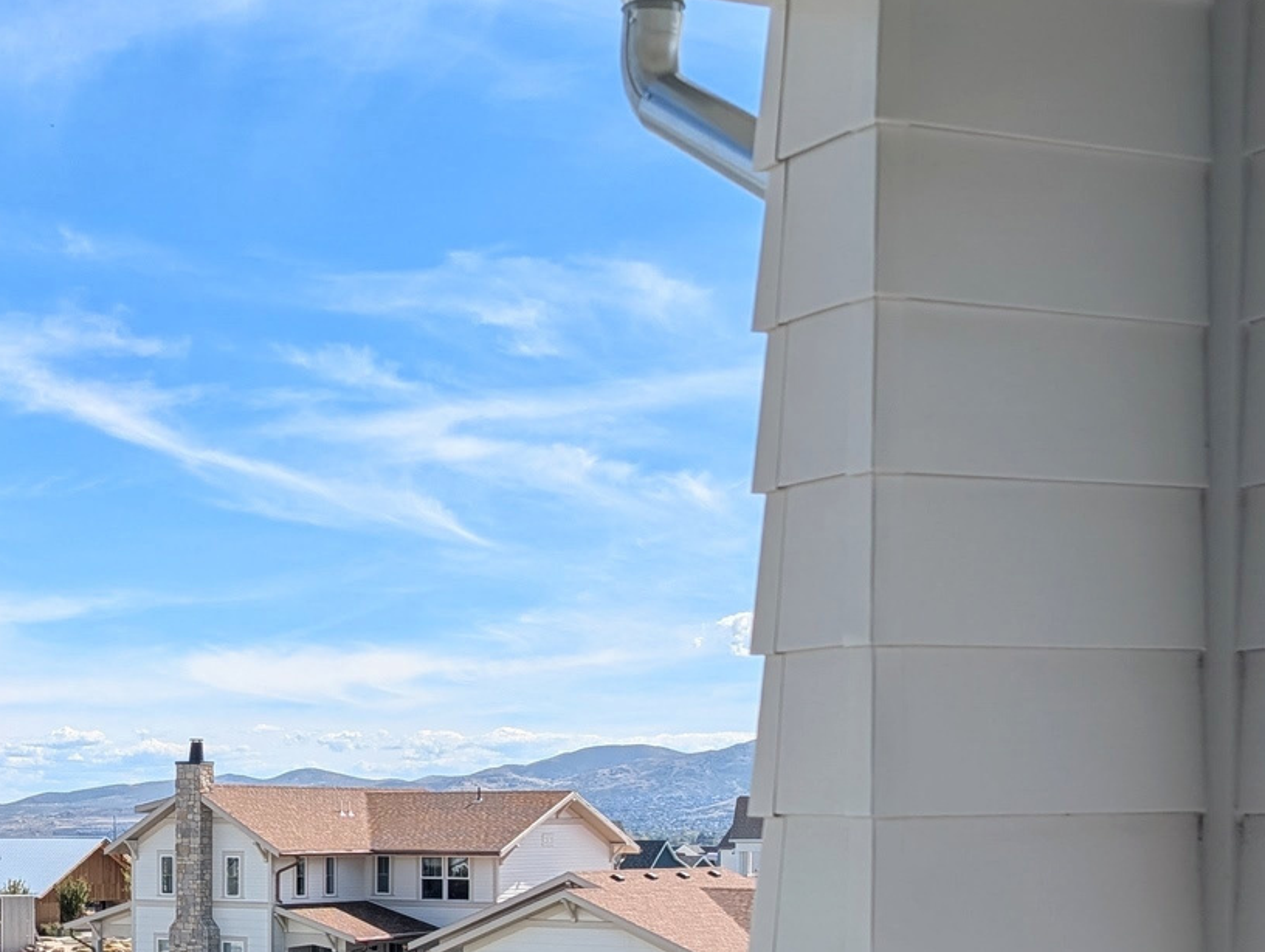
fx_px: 2195
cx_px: 99
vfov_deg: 23.7
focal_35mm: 60
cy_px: 873
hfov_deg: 30.6
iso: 19
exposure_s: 1/1195
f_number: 1.68
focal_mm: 6.9
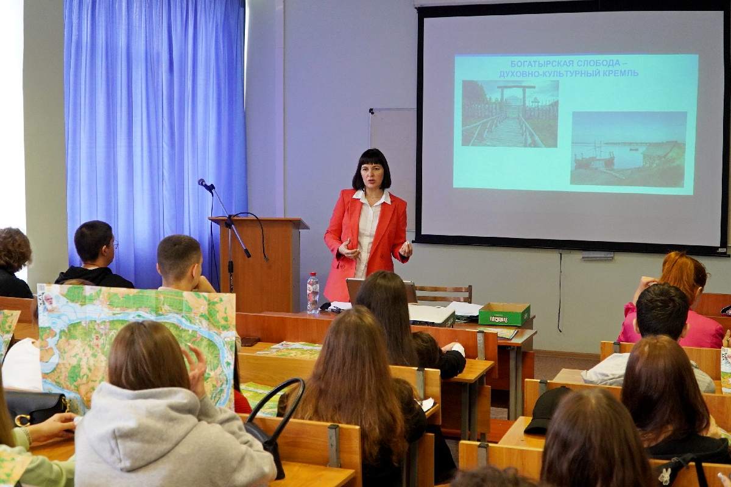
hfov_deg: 45.0
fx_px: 883
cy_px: 244
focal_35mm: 44
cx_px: 366
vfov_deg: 30.8
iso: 2000
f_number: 4
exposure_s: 1/160
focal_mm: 29
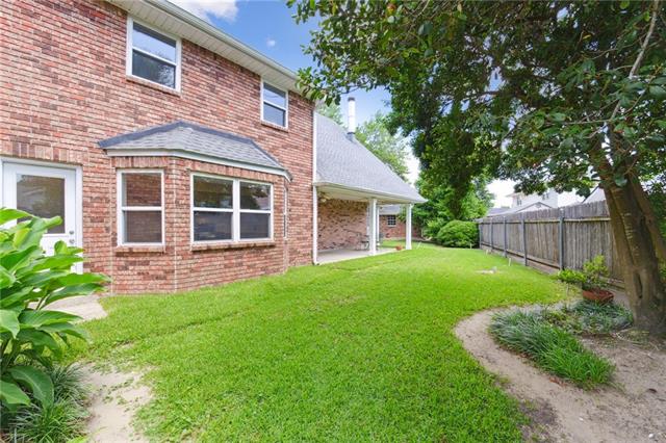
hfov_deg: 104.3
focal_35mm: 14
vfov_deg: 81.1
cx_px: 333
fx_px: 259
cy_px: 222
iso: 400
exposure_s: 1/80
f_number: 13
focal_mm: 14
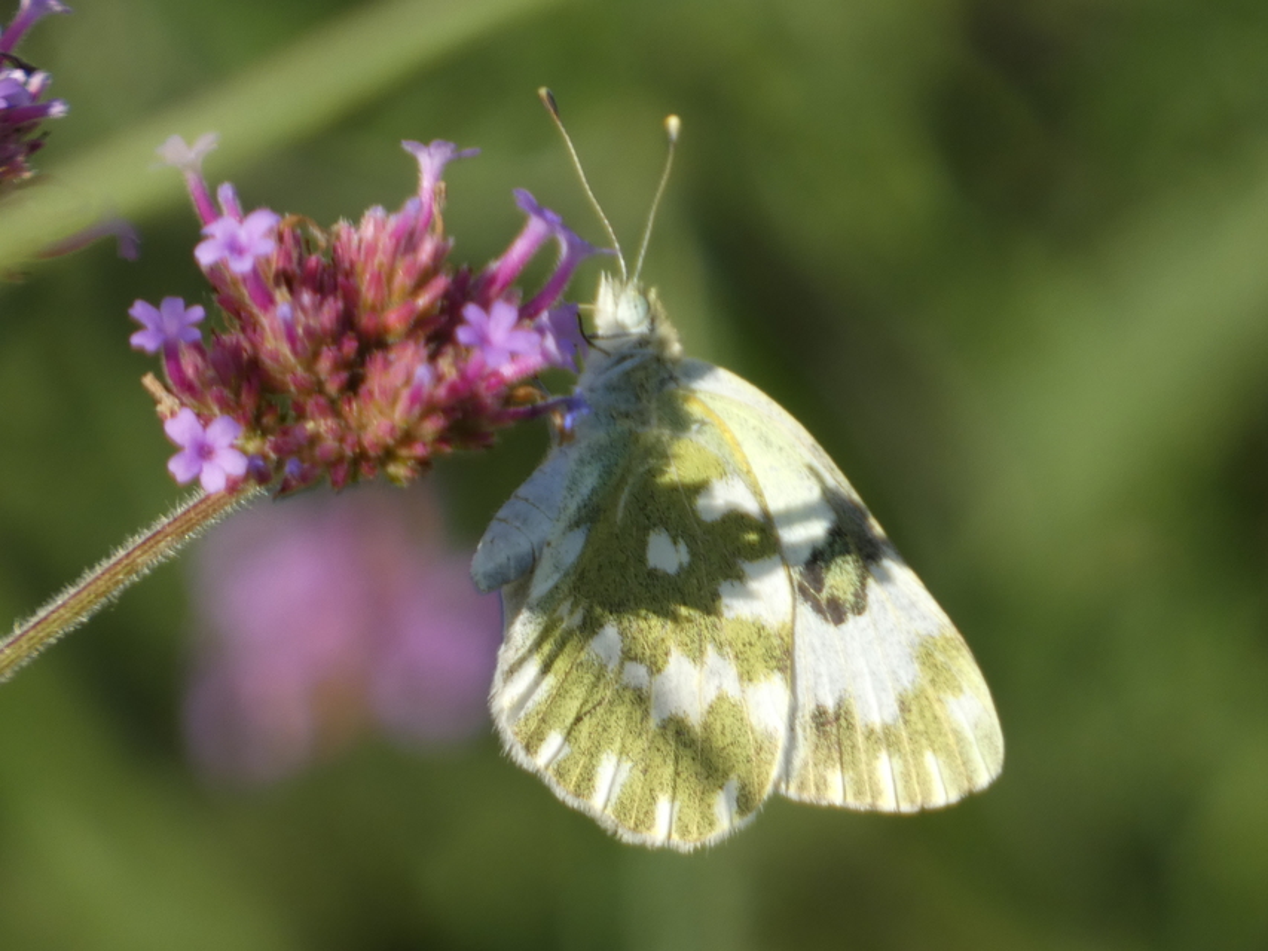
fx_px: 34694
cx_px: 634
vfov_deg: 1.6
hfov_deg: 2.1
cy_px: 476
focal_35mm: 947
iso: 80
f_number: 5.6
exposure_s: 1/125
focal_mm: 169.6
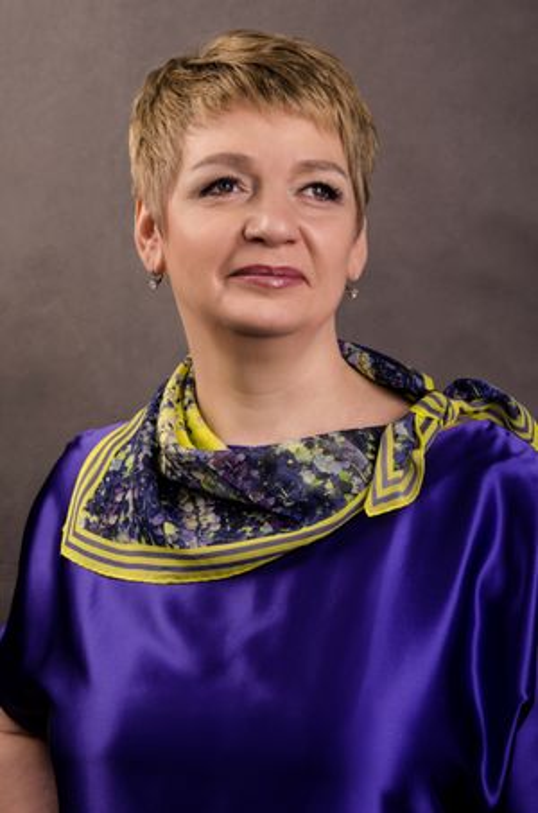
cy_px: 406
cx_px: 269
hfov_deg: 15.1
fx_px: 2027
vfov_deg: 22.7
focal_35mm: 90
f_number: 9
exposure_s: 1/200
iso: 100
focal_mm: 60
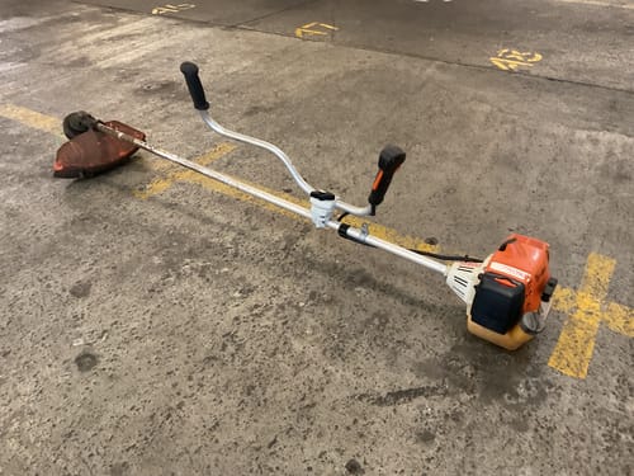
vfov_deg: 48.2
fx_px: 531
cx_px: 317
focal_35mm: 29
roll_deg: +0.6
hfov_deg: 61.7
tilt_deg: -35.9
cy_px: 238
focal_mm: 3
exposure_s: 1/33
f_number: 1.8
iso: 320
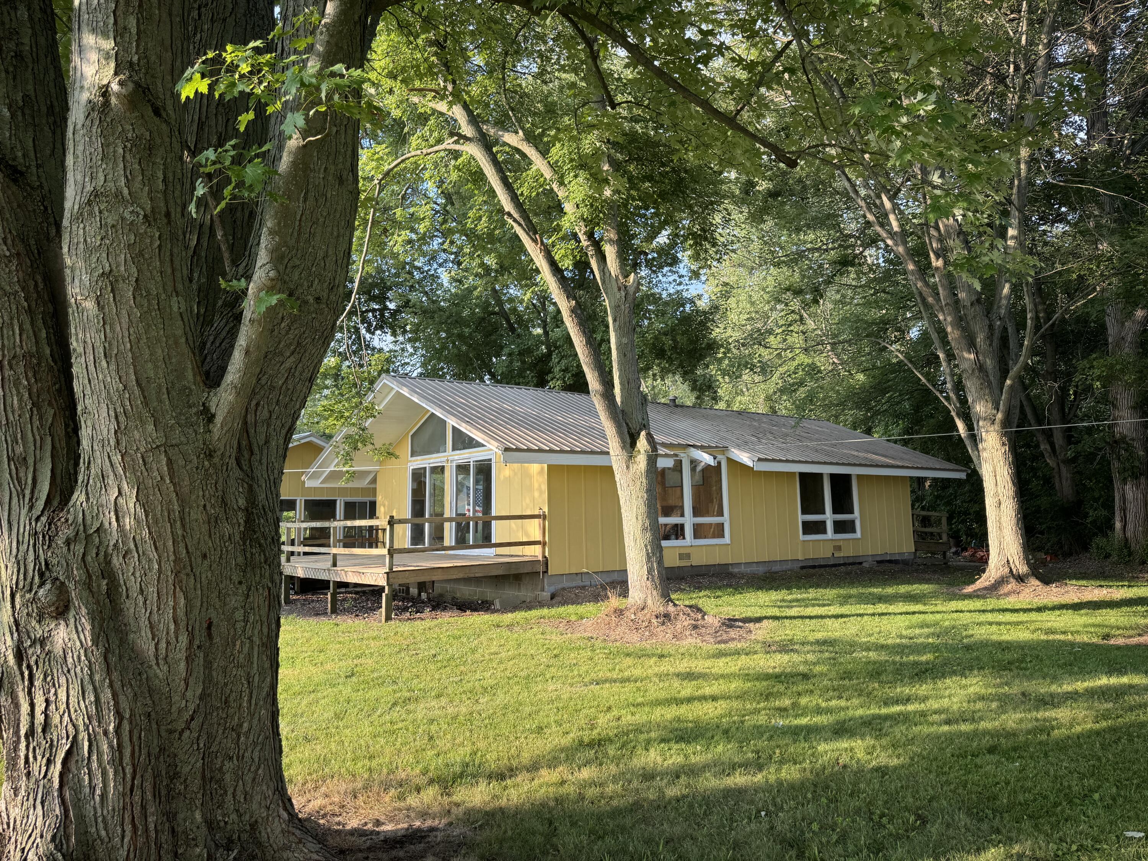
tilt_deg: +4.7
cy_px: 430
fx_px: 796
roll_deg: +0.6
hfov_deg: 71.6
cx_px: 574
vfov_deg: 56.8
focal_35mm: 24
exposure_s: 1/488
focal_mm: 6.76
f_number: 1.78
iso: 80
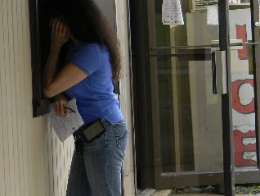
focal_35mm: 167
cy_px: 52
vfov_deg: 8.9
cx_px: 125
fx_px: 1255
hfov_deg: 11.8
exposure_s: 1/108
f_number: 4.5
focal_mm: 15.1
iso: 80
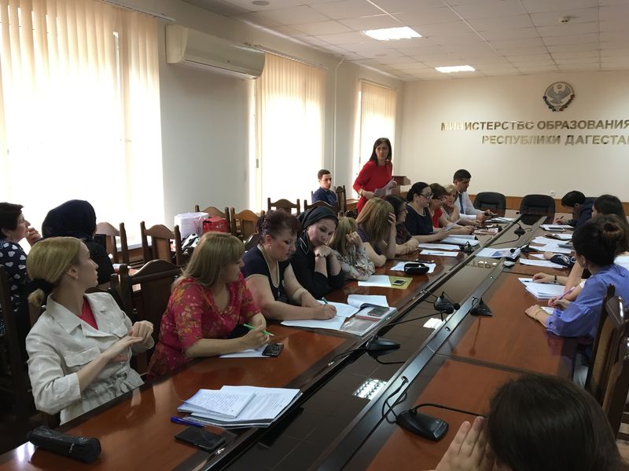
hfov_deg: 61.7
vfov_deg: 48.2
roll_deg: -0.6
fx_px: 527
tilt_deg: -9.0
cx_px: 314
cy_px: 236
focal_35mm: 29
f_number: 2.2
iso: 125
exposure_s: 1/33
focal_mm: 4.15
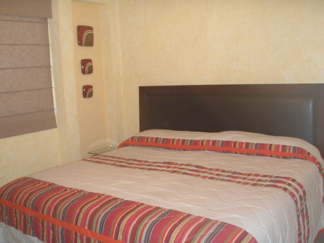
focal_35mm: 38
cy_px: 122
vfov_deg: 37.7
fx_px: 356
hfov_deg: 49.0
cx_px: 162
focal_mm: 6.7
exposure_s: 1/30
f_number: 3.5
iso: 125
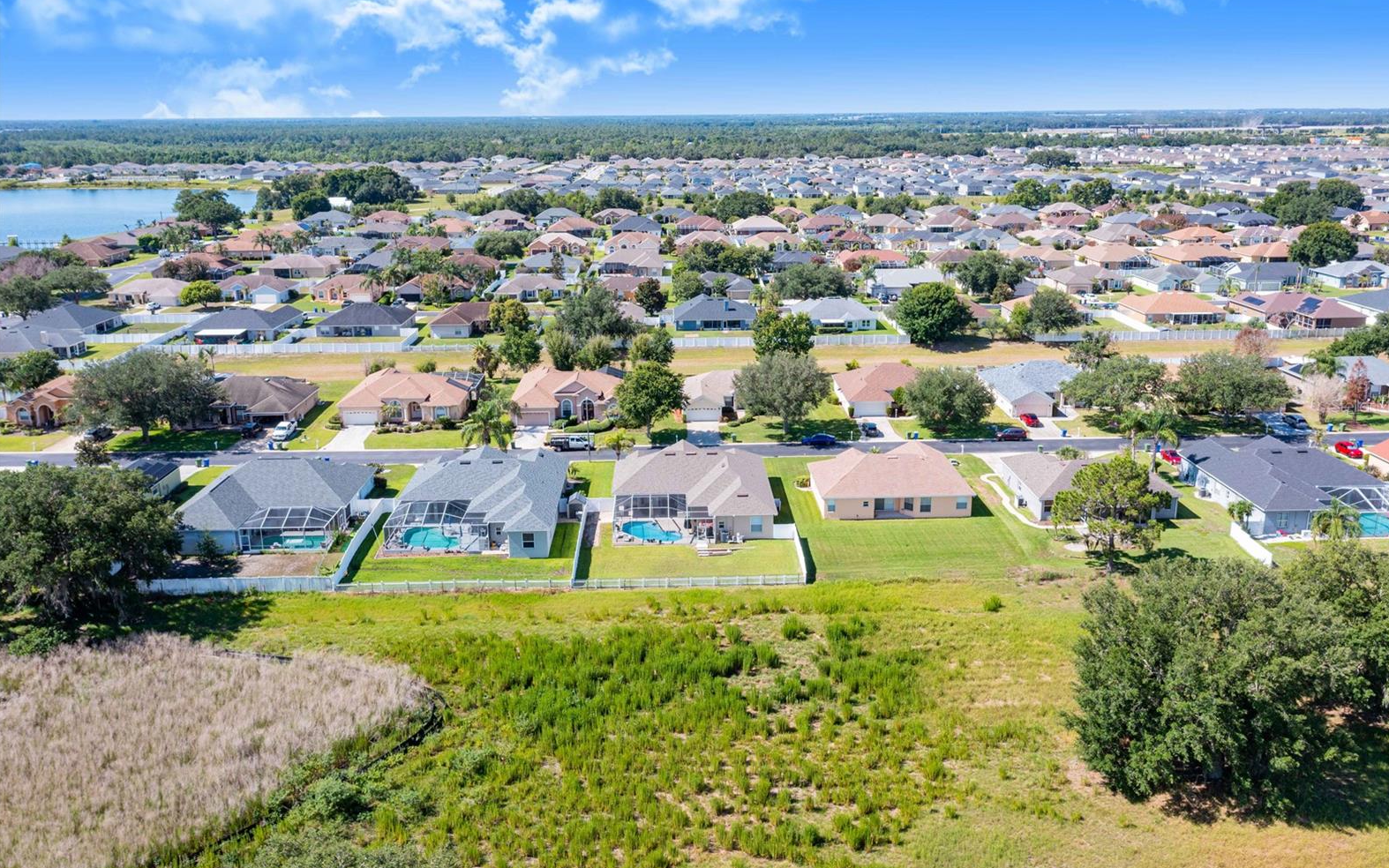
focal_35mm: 29
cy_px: 405
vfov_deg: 43.1
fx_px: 1098
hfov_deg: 64.6
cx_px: 703
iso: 100
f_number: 5.6
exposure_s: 1/320
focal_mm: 10.26
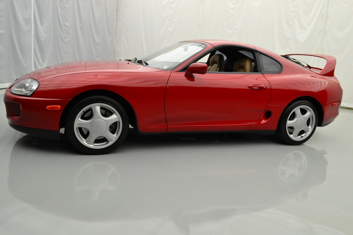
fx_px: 294
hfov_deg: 61.9
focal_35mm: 30
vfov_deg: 43.6
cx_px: 176
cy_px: 118
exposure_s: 1/30
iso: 400
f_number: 7.1
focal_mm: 20
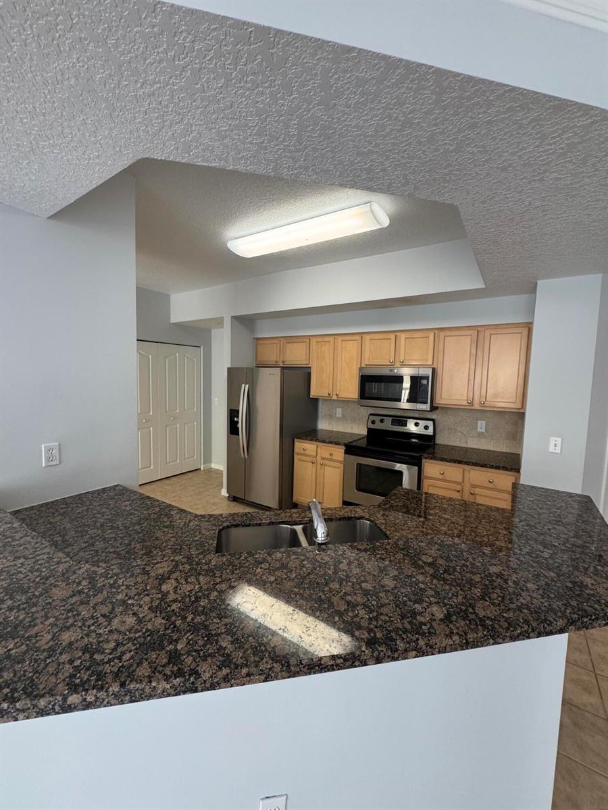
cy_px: 405
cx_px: 304
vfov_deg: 102.1
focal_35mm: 14
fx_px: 328
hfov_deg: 85.7
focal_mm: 2.22
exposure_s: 1/120
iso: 200
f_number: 2.2
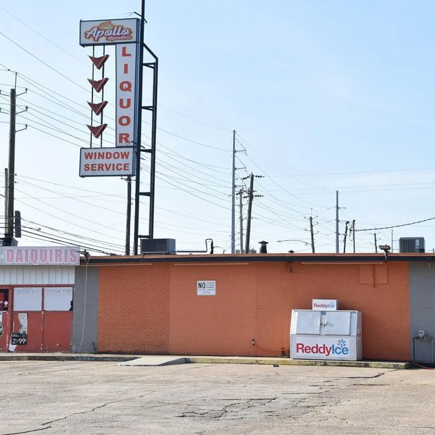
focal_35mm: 76
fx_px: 1081
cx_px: 193
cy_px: 216
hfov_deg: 22.8
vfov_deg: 22.8
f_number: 7.1
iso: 320
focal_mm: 38
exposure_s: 1/500
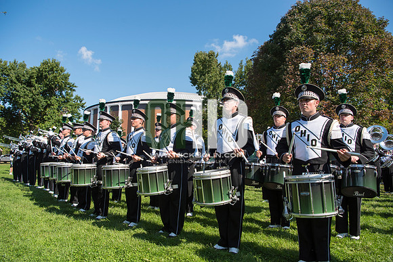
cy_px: 131
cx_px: 196
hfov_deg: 73.7
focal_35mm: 24
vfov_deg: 53.2
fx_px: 262
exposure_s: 1/1250
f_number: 5.6
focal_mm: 24
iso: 200
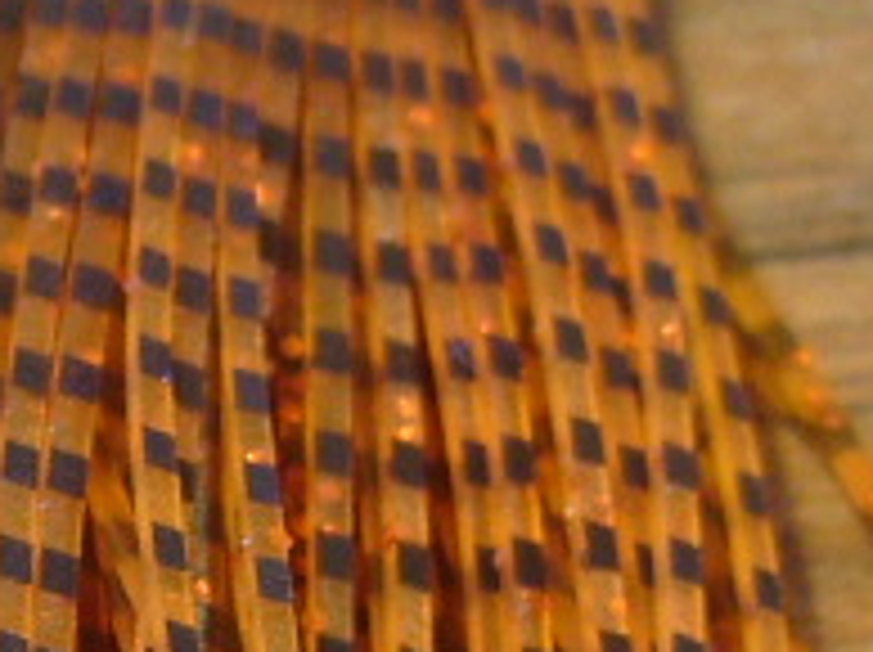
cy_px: 1088
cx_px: -414
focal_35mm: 185
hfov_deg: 10.4
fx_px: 4660
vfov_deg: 7.8
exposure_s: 1/30
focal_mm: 7.8
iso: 200
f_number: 2.8
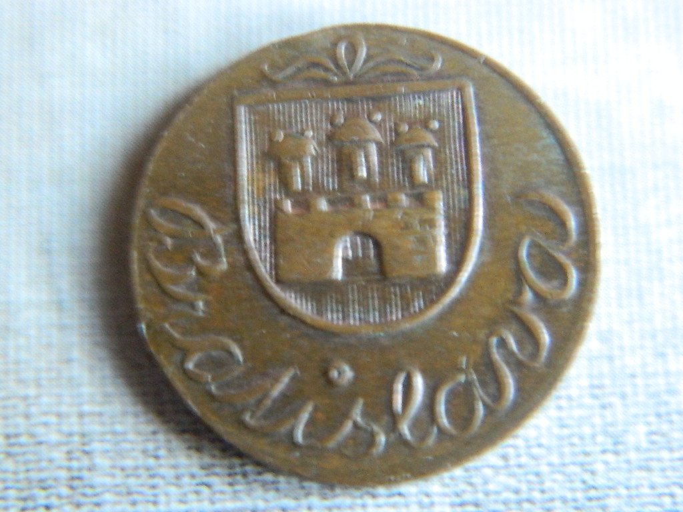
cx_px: 342
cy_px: 256
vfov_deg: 14.4
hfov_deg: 19.1
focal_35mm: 103
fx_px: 2032
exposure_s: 1/6
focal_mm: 18.6
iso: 800
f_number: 4.5
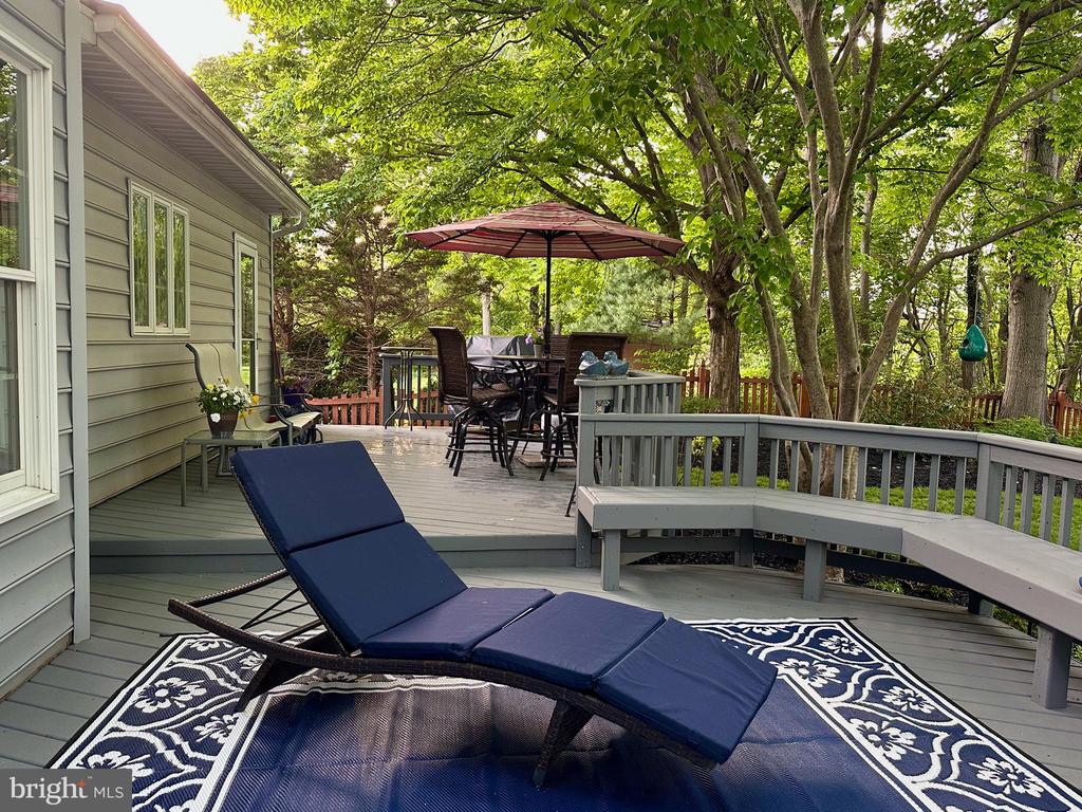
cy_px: 406
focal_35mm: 24
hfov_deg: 71.6
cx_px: 541
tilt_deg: -5.4
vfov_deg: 56.8
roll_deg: +0.0
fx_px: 750
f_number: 1.78
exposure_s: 1/64
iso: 250
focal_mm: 6.86
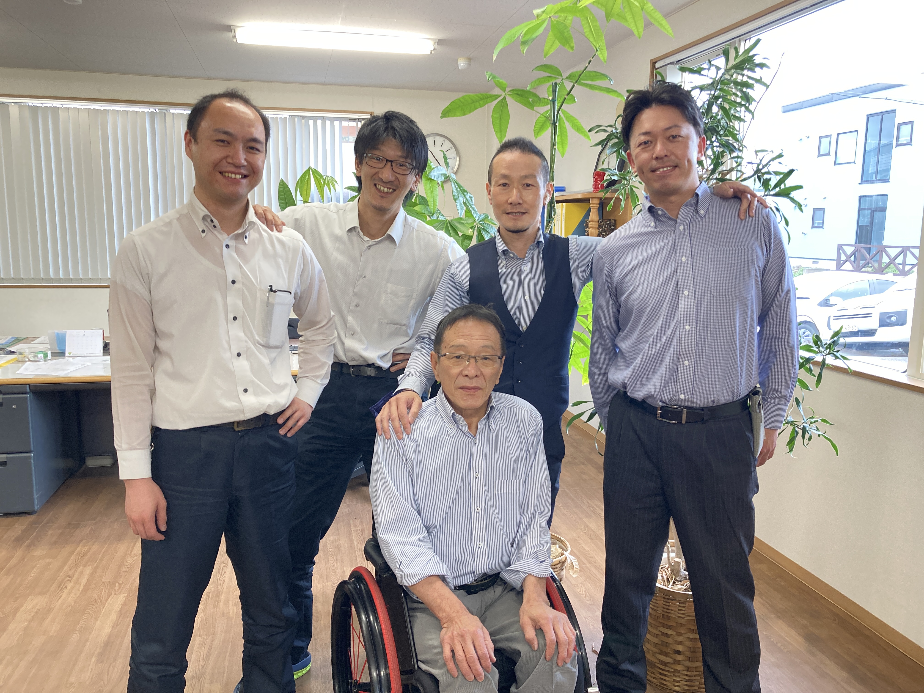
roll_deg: -0.4
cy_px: 346
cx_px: 462
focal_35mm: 28
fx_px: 747
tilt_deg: -8.0
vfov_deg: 49.7
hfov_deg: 63.4
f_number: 1.8
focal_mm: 3.99
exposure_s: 1/50
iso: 125
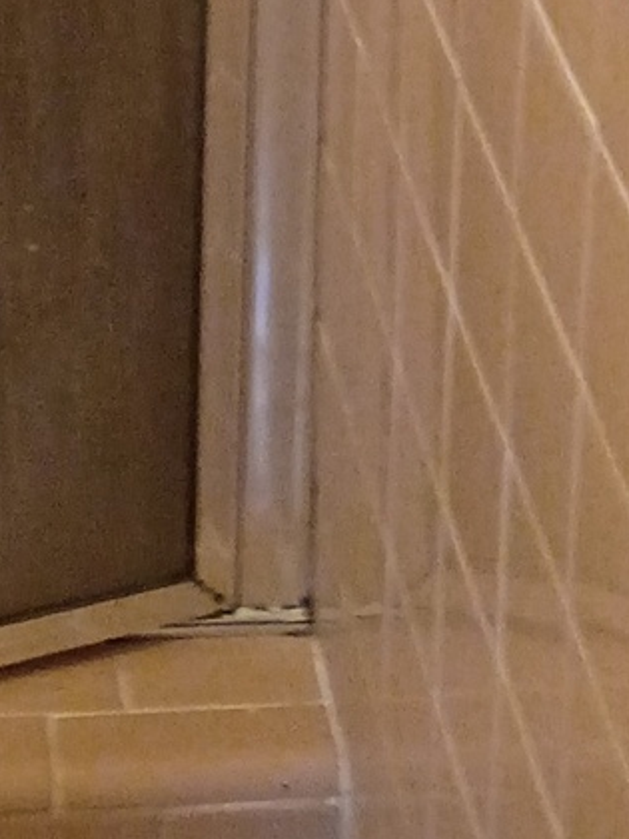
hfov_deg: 9.2
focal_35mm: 159
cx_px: -226
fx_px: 3852
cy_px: -727
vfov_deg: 11.4
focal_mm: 4.27
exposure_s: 1/30
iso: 697
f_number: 1.8
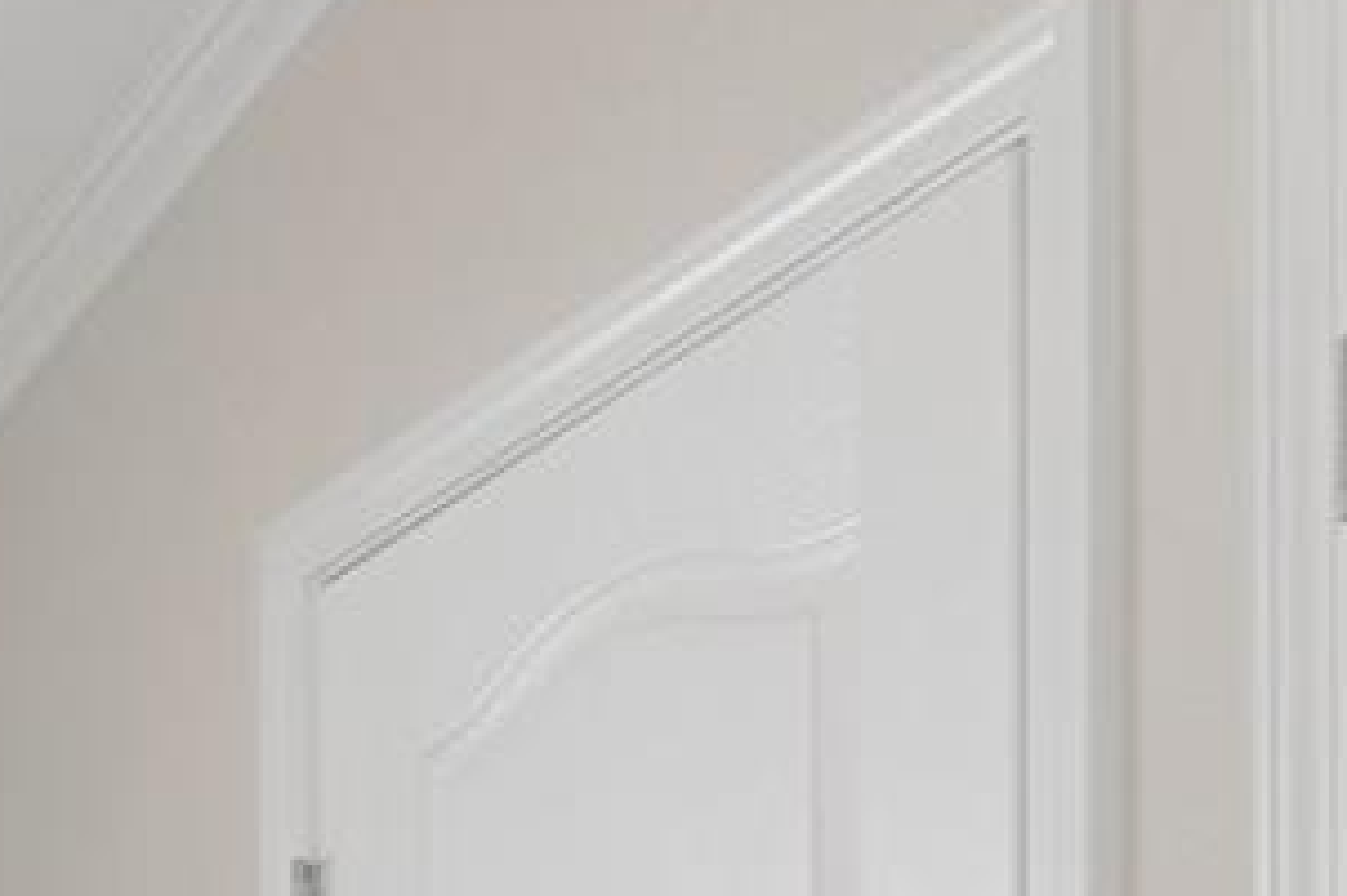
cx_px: -1423
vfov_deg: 13.3
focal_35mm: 90
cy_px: 1743
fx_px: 3366
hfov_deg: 16.5
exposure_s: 1.3
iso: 400
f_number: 8
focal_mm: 17
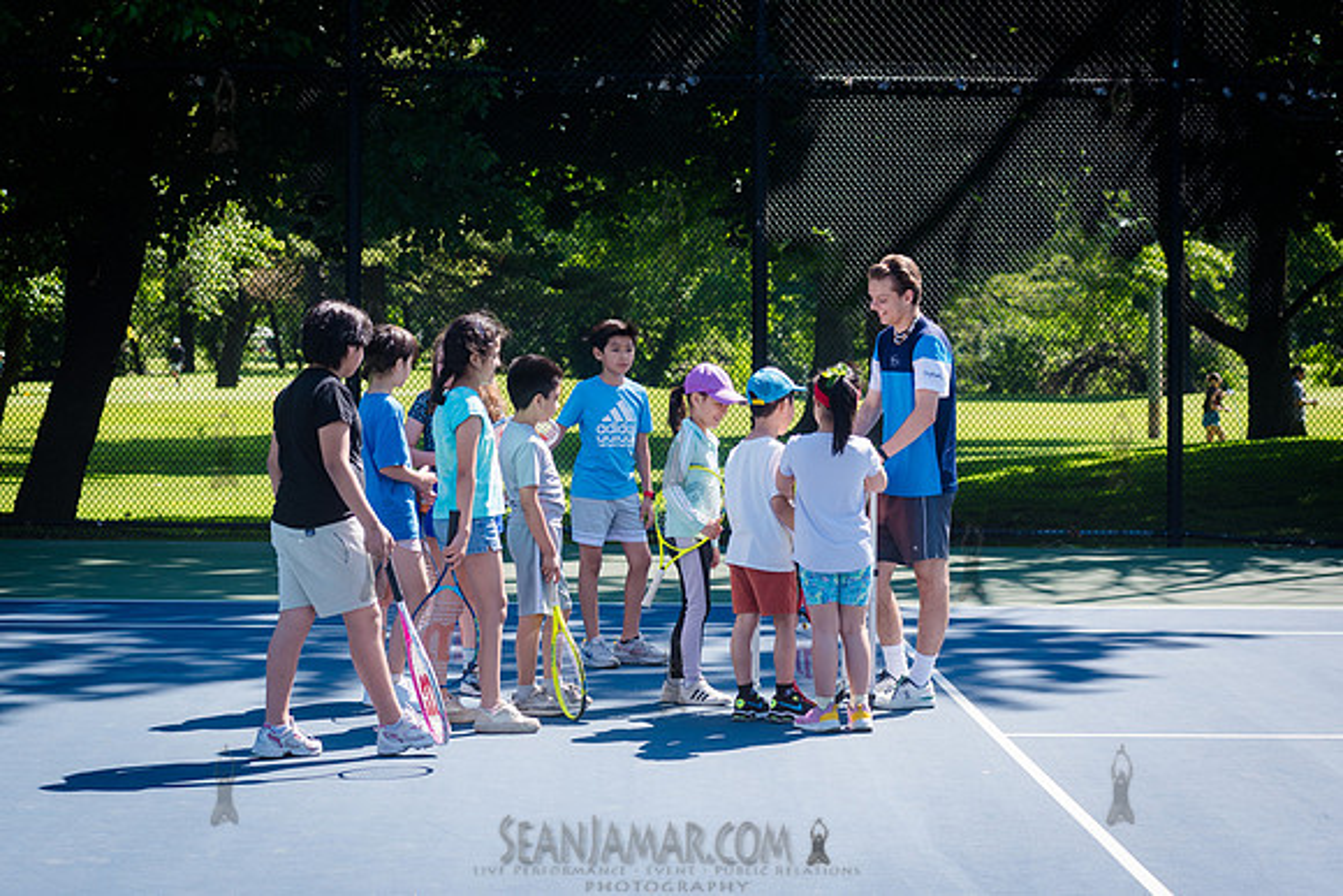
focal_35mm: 95
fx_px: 3538
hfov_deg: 21.5
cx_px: 636
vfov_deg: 14.4
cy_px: 425
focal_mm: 80
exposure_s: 1/400
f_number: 5
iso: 200
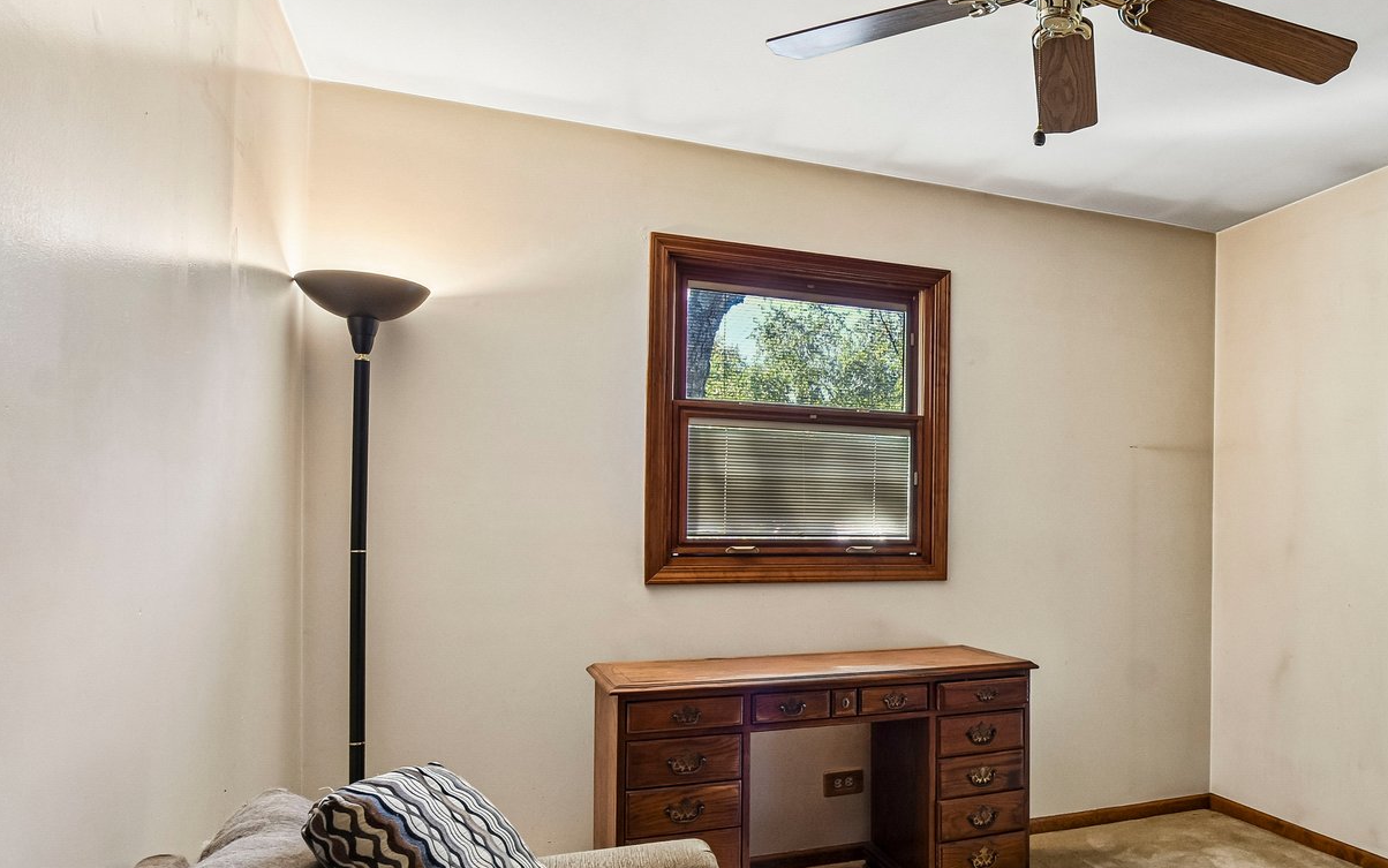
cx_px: 1064
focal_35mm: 26
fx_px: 984
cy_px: 548
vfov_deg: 47.1
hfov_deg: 65.5
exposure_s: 1/6
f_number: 8
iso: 500
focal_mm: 10
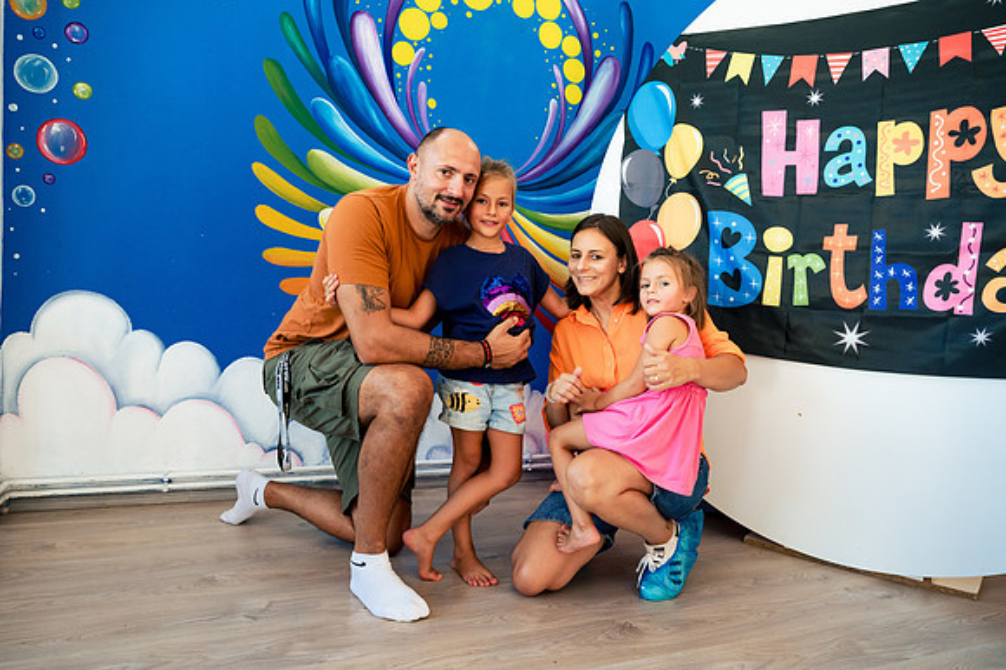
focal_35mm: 25
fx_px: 693
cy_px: 335
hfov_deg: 72.0
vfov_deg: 51.6
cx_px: 503
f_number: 4.5
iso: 1600
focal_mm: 24
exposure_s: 1/160
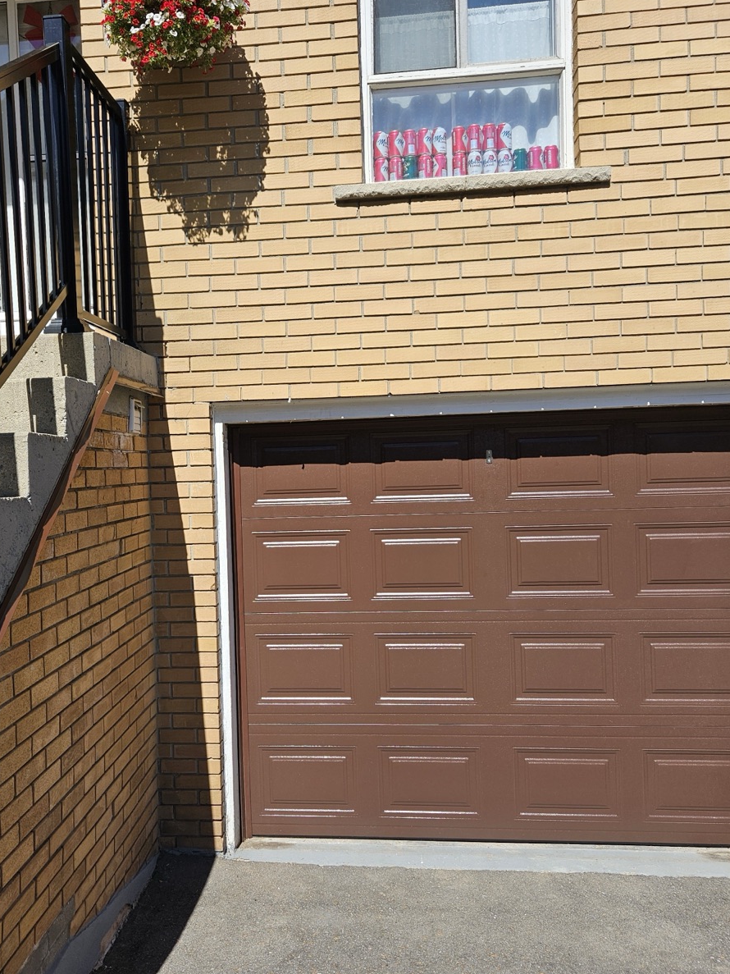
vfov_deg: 58.4
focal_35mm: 31
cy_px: 482
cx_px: 290
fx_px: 872
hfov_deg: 45.2
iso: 25
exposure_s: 1/1894
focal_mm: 5.4
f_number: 1.8
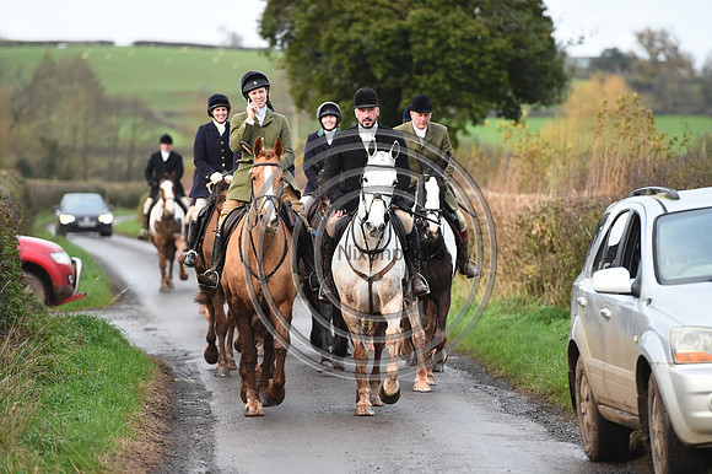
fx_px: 3953
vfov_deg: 6.9
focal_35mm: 200
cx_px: 356
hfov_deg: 10.3
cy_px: 237
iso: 1800
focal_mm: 200
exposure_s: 1/1000
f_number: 3.5
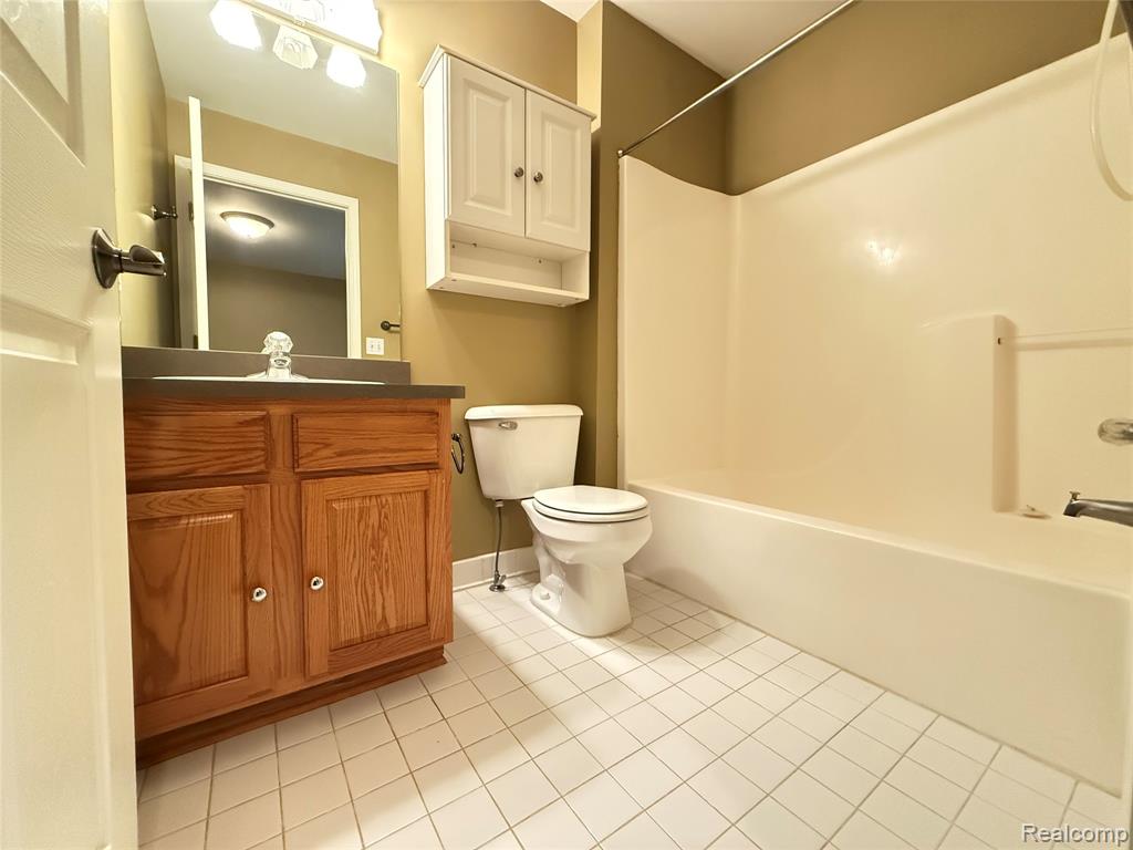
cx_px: 566
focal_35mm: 14
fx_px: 458
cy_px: 425
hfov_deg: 102.1
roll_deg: -0.3
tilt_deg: -3.4
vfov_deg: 85.7
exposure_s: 1/60
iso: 1250
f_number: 2.2
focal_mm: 2.22
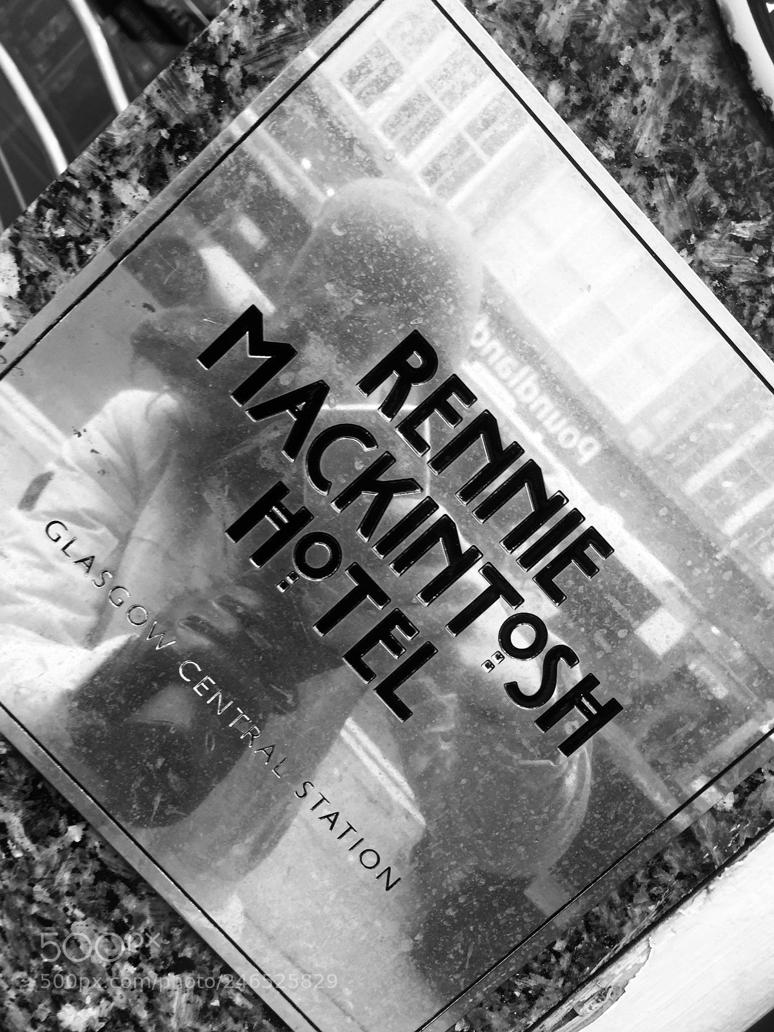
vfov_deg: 61.7
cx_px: 387
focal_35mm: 29
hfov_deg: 48.2
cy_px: 516
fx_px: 865
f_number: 2.2
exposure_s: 1/50
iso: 40
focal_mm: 4.15
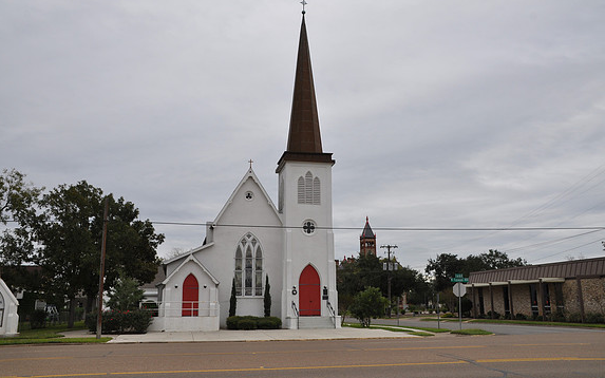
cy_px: 183
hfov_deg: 56.7
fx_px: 561
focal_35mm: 34
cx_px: 303
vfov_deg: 37.3
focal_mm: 22
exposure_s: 1/125
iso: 200
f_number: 11
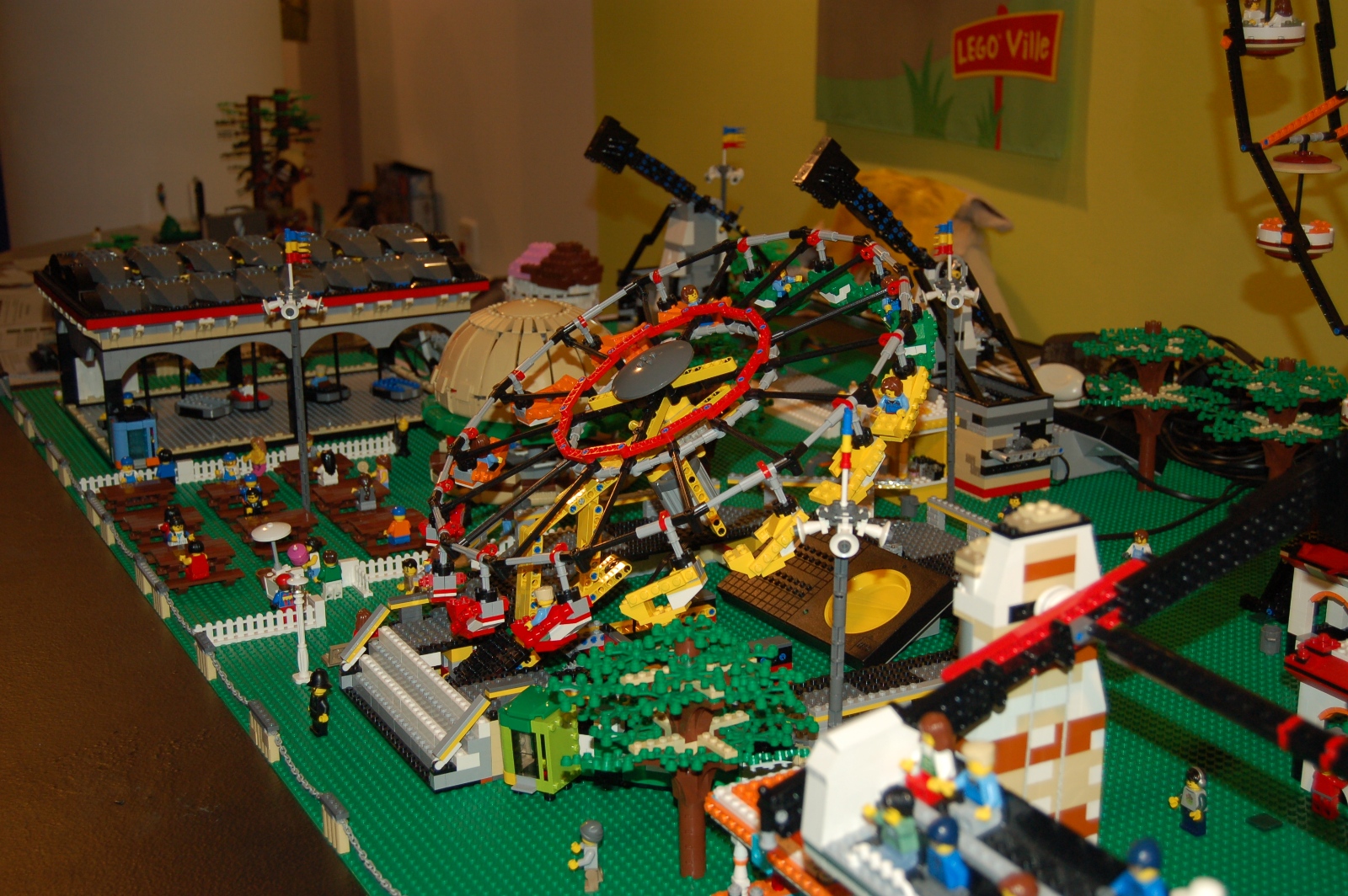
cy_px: 448
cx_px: 674
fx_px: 1796
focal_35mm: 48
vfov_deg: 28.0
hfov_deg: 41.1
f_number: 4.5
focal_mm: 32
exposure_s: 1/60
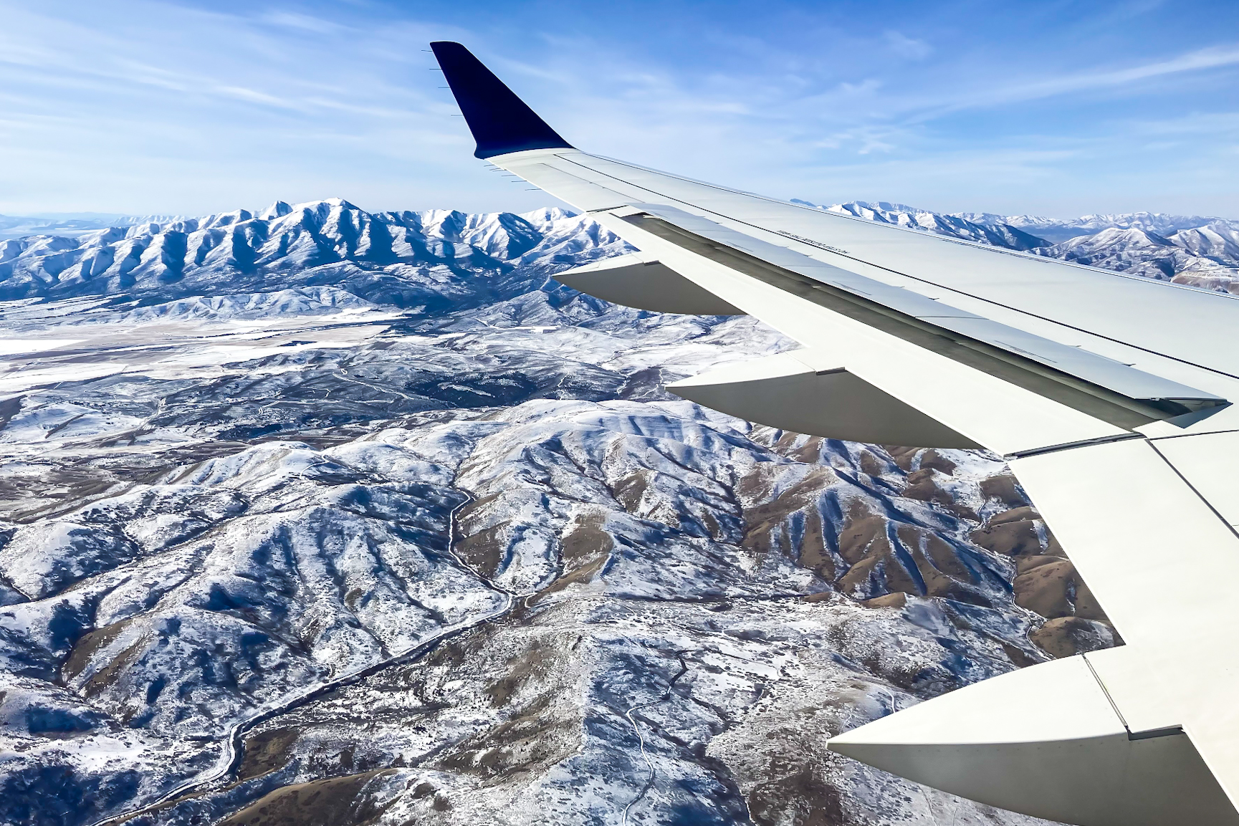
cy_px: 404
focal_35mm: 32
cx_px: 570
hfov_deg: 58.6
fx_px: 1101
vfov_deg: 41.1
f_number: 1.8
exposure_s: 1/4400
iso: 20
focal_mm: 3.99
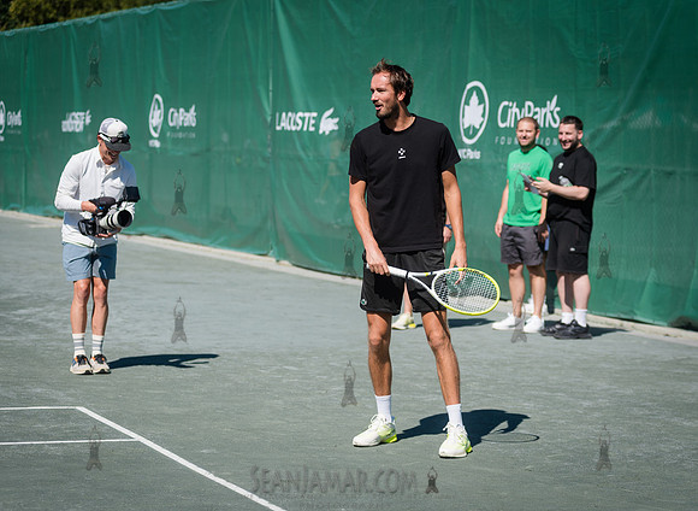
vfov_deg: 12.8
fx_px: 2267
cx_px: 408
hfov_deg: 17.5
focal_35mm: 113
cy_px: 258
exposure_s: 1/2500
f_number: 4
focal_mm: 100
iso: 200
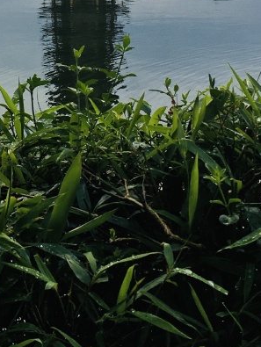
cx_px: 21
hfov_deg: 16.6
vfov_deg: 21.5
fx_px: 883
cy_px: 9
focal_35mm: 88
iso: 25
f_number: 2.2
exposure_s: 1/277
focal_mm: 4.15
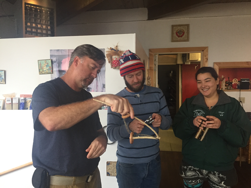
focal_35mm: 29
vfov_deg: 48.2
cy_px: 94
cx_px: 126
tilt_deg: -3.0
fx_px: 210
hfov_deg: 61.7
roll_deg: +0.5
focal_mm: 4.15
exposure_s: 1/30
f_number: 2.2
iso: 160
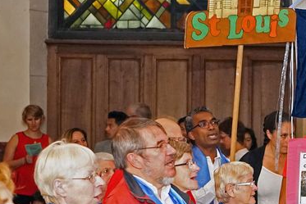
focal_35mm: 170
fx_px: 1445
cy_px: 184
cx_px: 396
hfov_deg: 11.8
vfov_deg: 8.1
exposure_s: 1/60
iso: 5000
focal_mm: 62
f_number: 5.6
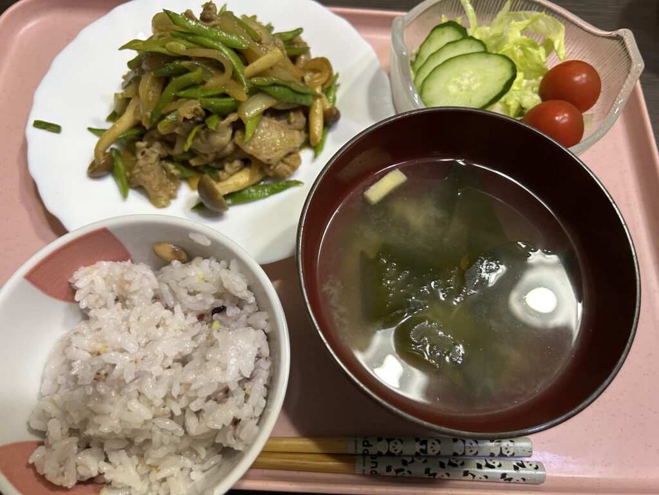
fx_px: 495
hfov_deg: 67.3
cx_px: 330
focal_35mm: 26
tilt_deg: -66.9
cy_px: 248
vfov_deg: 53.1
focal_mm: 5.7
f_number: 1.5
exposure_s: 1/60
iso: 160
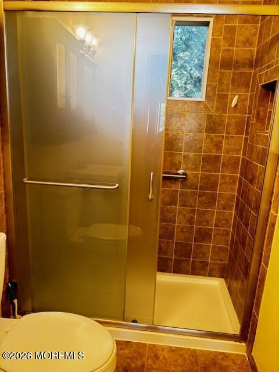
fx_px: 279
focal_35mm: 26
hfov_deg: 53.1
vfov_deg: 67.3
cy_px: 186
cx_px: 140
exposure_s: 1/40
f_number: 1.6
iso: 500
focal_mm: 5.96
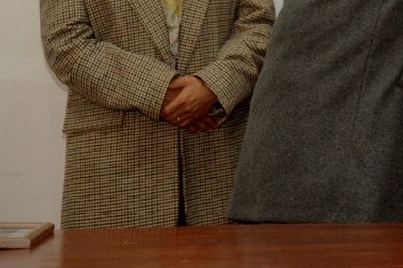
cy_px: -66
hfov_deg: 9.4
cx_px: 481
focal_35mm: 215
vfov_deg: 6.3
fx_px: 2406
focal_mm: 85
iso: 1600
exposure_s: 1/125
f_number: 4.5
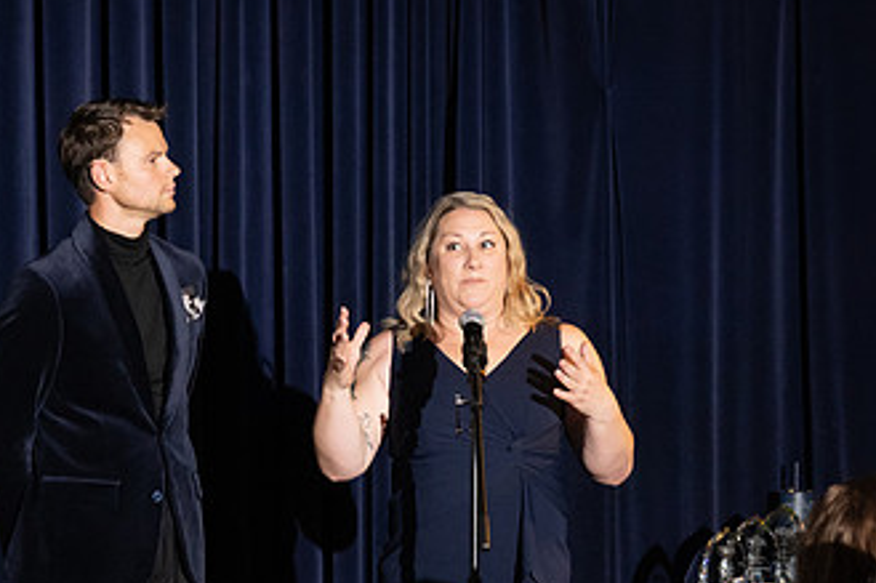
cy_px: 471
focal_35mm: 192
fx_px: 4669
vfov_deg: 7.1
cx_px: 178
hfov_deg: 10.7
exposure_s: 1/200
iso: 2500
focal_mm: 73
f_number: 4.5
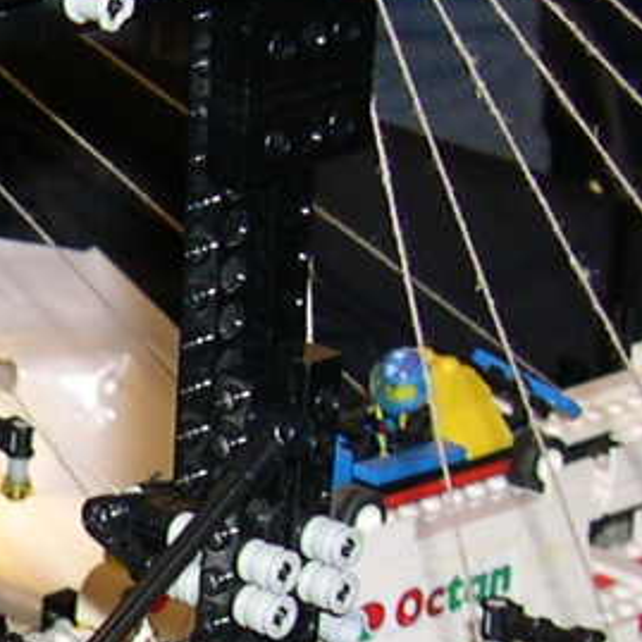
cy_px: 671
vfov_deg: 8.7
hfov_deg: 8.4
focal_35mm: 200
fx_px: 4197
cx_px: -575
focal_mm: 8
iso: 100
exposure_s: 1/60
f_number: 2.8
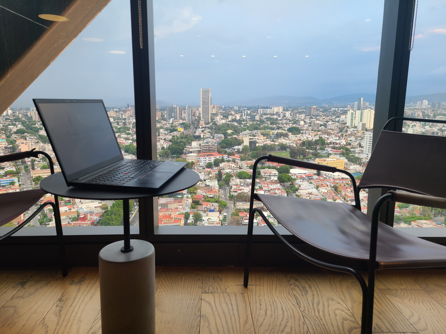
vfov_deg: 53.1
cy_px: 167
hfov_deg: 67.3
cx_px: 223
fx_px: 335
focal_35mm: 26
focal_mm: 5.4
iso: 40
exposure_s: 1/177
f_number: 1.8
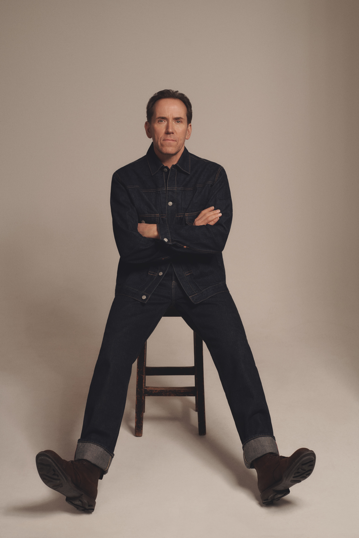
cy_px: 269
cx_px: 180
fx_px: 748
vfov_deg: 39.6
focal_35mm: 50
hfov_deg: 27.0
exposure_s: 1/200
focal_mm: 50
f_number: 5.6
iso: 200
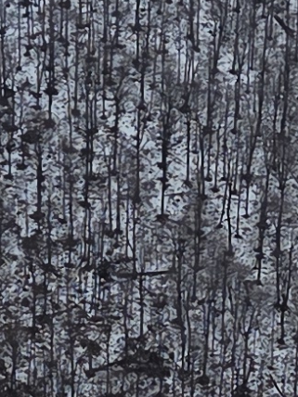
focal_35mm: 215
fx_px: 2468
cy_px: 356
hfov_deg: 6.9
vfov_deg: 9.2
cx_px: 87
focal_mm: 5.4
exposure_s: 1/3034
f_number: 1.8
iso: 80
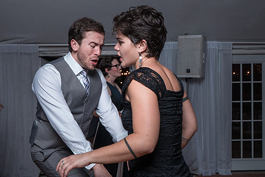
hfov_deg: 50.6
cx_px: 115
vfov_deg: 34.9
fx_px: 280
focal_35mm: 38
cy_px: 108
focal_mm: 24
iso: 2000
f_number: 5.6
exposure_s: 1/200
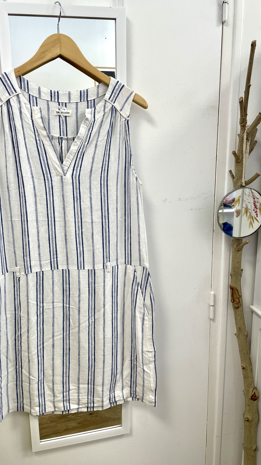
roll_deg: +2.3
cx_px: 100
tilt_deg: -12.8
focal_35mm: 29
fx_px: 357
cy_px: 228
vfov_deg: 66.1
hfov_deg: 39.9
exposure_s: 1/100
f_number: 1.6
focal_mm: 4.2
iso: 64
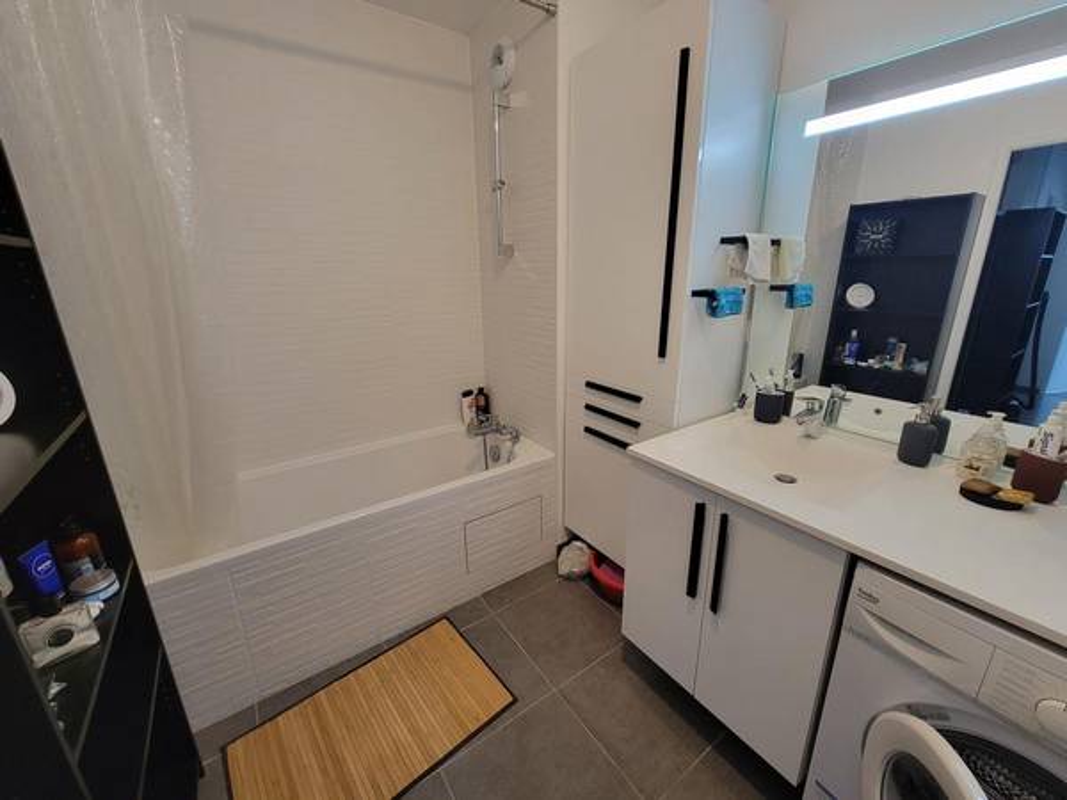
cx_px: 534
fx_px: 401
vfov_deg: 89.9
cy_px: 400
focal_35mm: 13
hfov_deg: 106.2
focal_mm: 2.2
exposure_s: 1/40
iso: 320
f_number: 2.2
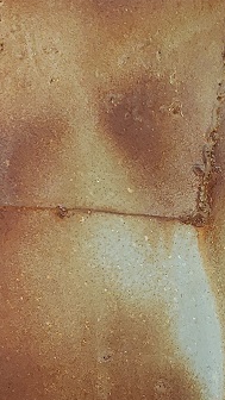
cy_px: 213
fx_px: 902
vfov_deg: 25.0
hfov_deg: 14.0
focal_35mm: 85
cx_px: 231
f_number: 1.5
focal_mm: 4.3
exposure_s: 1/40
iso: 80
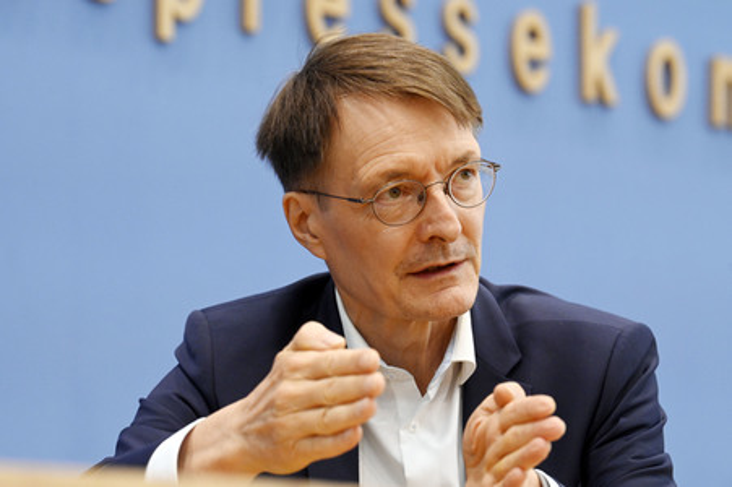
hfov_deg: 13.7
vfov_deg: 9.1
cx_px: 366
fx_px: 3048
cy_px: 244
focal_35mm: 150
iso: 5000
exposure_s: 1/640
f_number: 6.3
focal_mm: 150
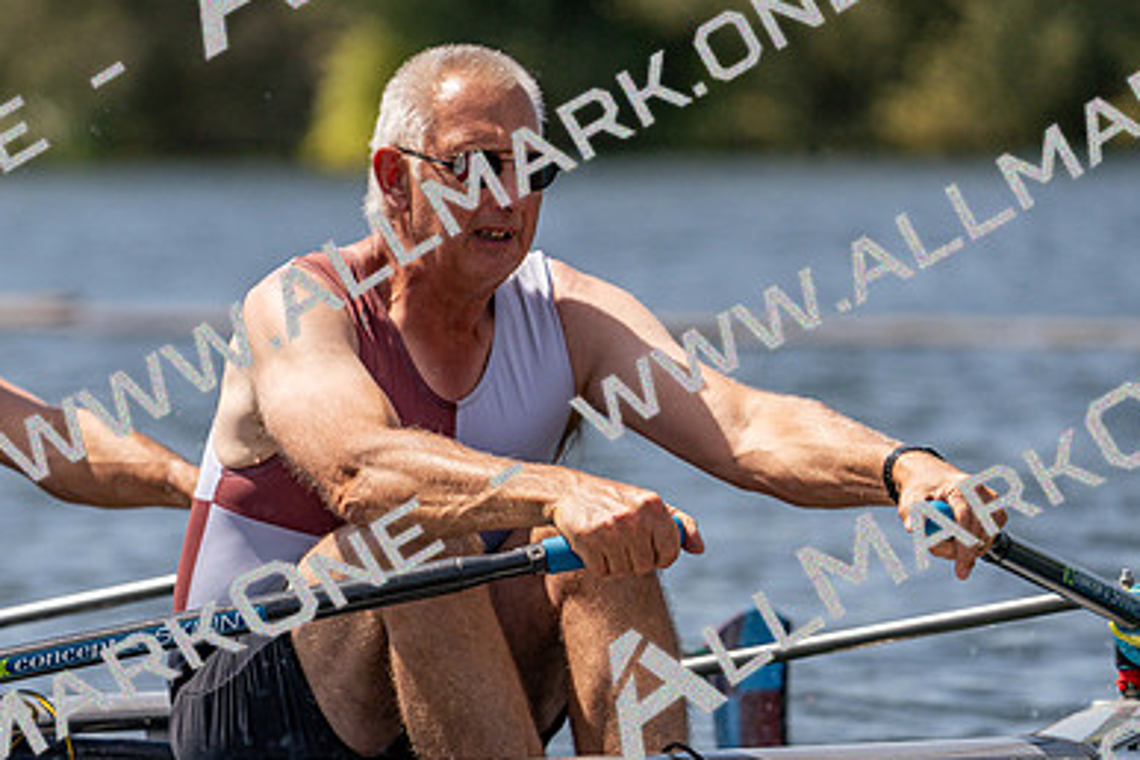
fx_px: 15610
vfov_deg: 2.8
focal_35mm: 493
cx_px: 356
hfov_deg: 4.2
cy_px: 490
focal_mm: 329
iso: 250
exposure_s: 1/2000
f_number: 6.3
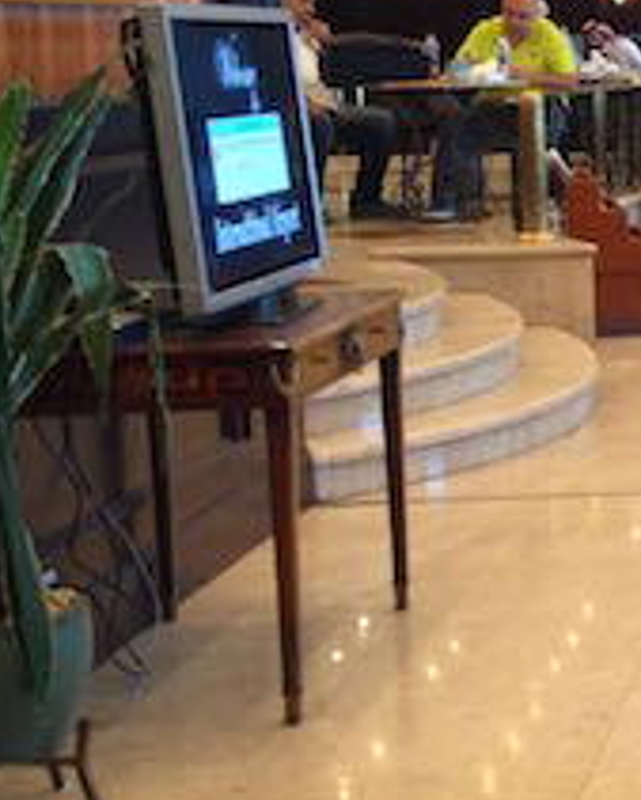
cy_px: 271
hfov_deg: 13.0
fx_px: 2536
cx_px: 1180
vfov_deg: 17.9
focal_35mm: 107
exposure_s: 1/20
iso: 160
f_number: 2.4
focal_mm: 4.12
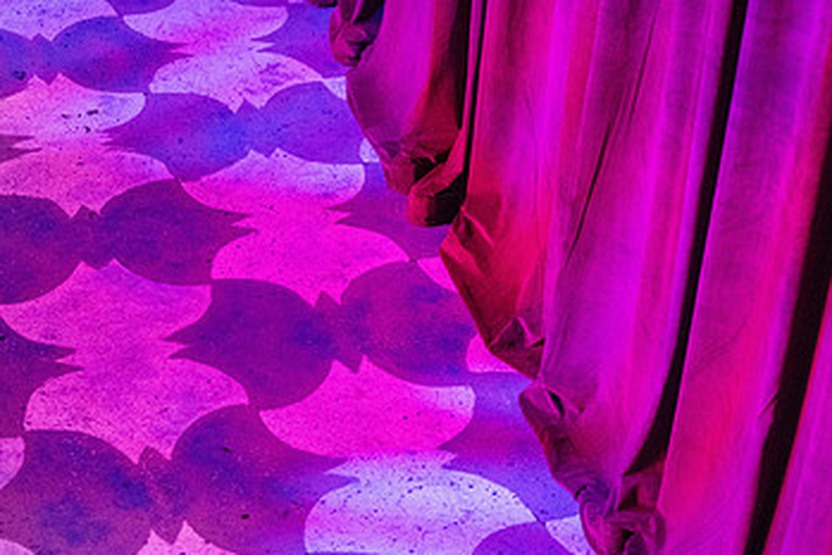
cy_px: 320
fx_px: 1919
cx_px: 629
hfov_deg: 24.2
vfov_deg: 16.5
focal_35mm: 83
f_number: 1.8
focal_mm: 50
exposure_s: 1/320
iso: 5000
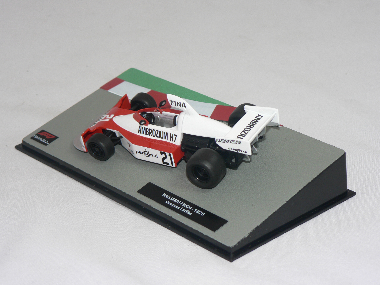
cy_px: 142
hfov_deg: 21.1
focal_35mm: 93
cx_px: 190
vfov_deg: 15.9
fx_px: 1021
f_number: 3.2
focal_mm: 15.5
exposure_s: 1/60
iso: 80
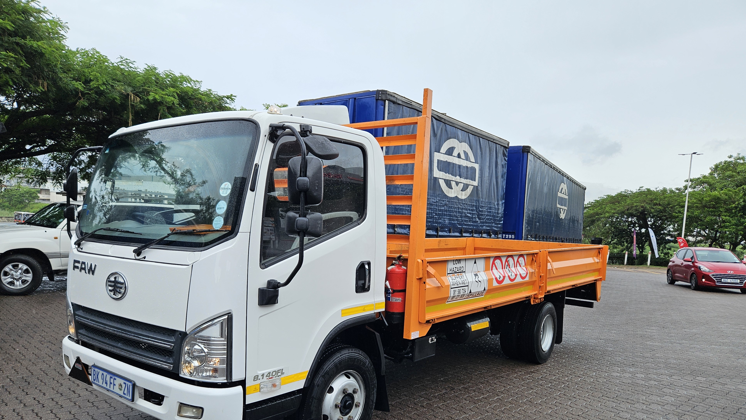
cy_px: 268
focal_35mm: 26
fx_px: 514
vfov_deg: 43.9
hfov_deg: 71.9
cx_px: 367
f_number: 1.8
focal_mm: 5.4
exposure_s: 1/1016
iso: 25
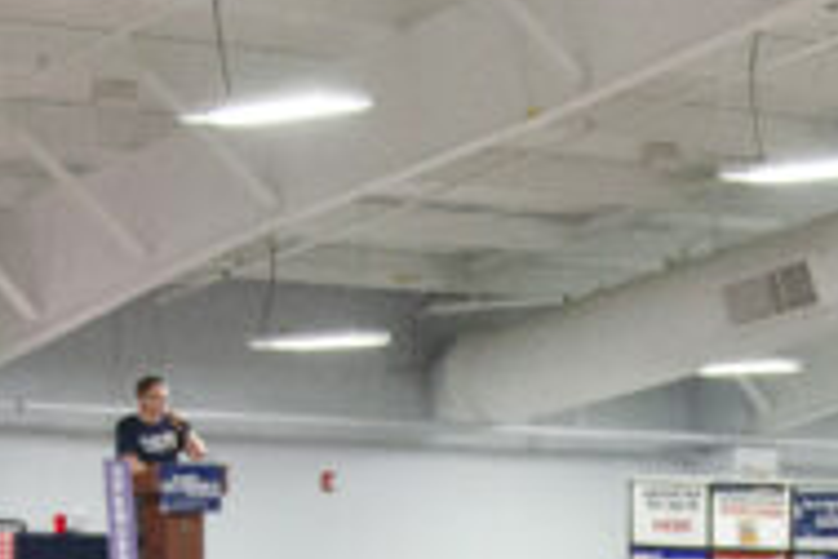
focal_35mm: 146
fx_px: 3398
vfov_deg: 9.1
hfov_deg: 14.0
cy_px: 881
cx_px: 599
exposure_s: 1/200
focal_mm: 24
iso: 1250
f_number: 3.5
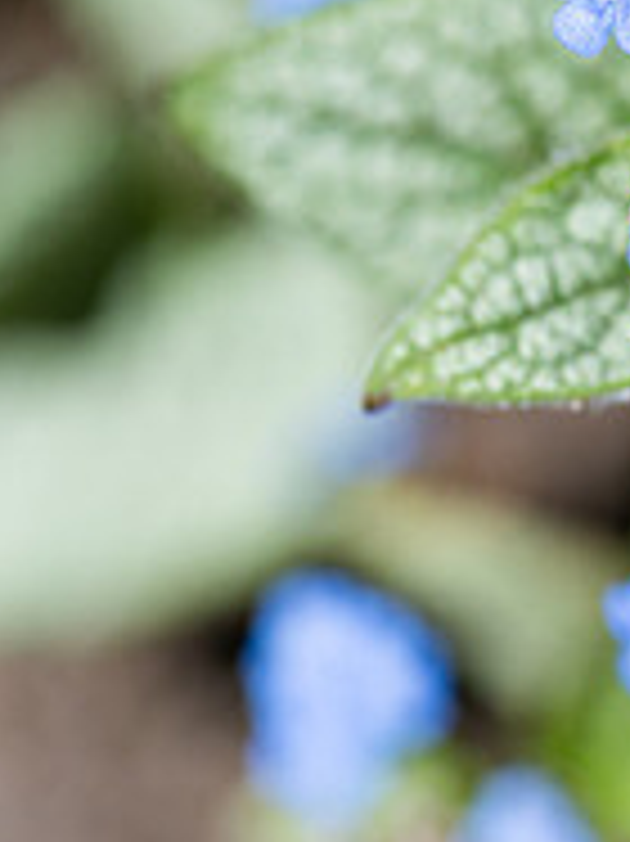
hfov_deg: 8.2
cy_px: 178
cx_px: 850
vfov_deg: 11.0
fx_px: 4349
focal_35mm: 179
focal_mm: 60
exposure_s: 1/800
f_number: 5
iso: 100
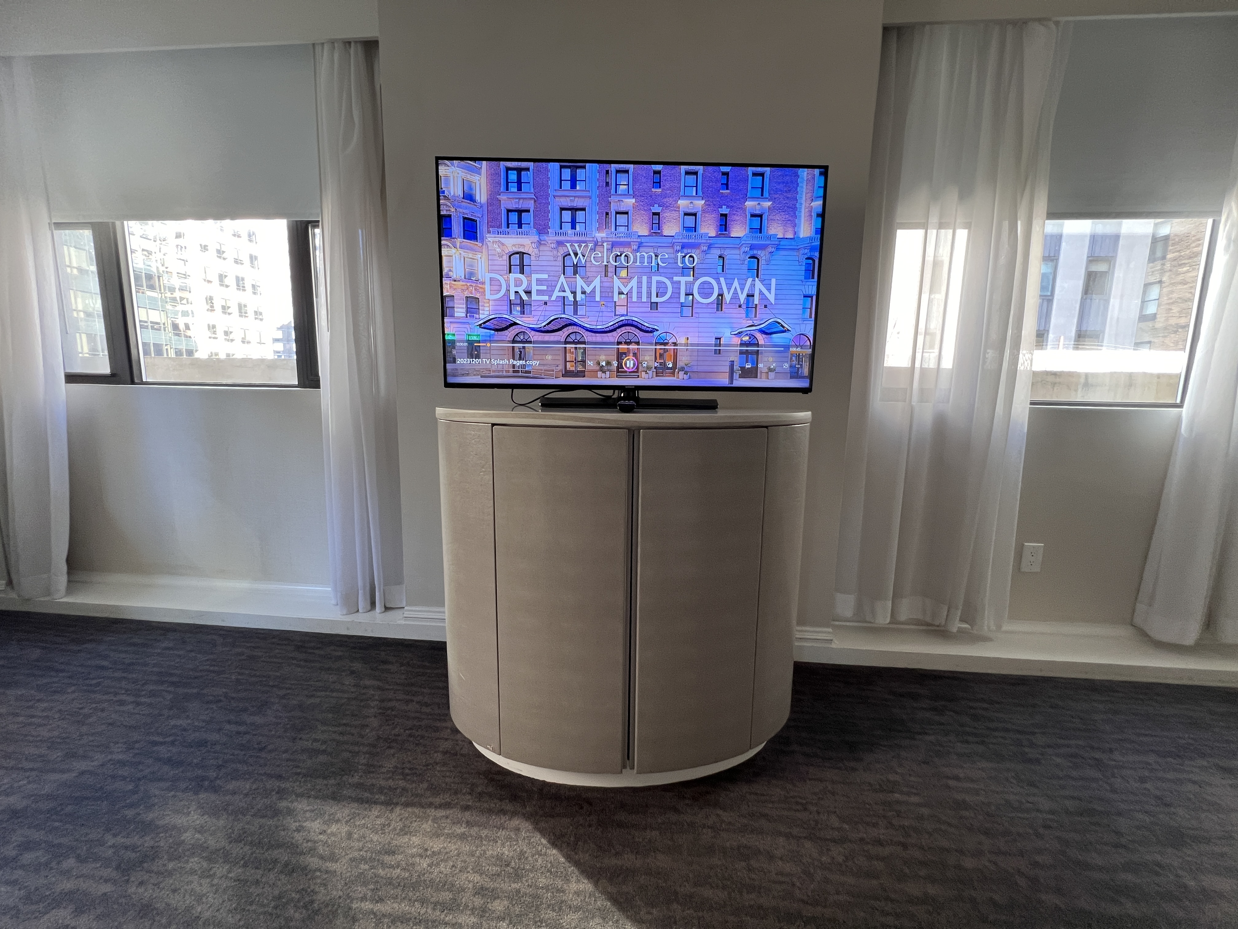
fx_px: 465
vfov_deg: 89.9
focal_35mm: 13
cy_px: 464
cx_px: 619
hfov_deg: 106.2
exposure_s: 1/60
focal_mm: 1.57
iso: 160
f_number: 1.8
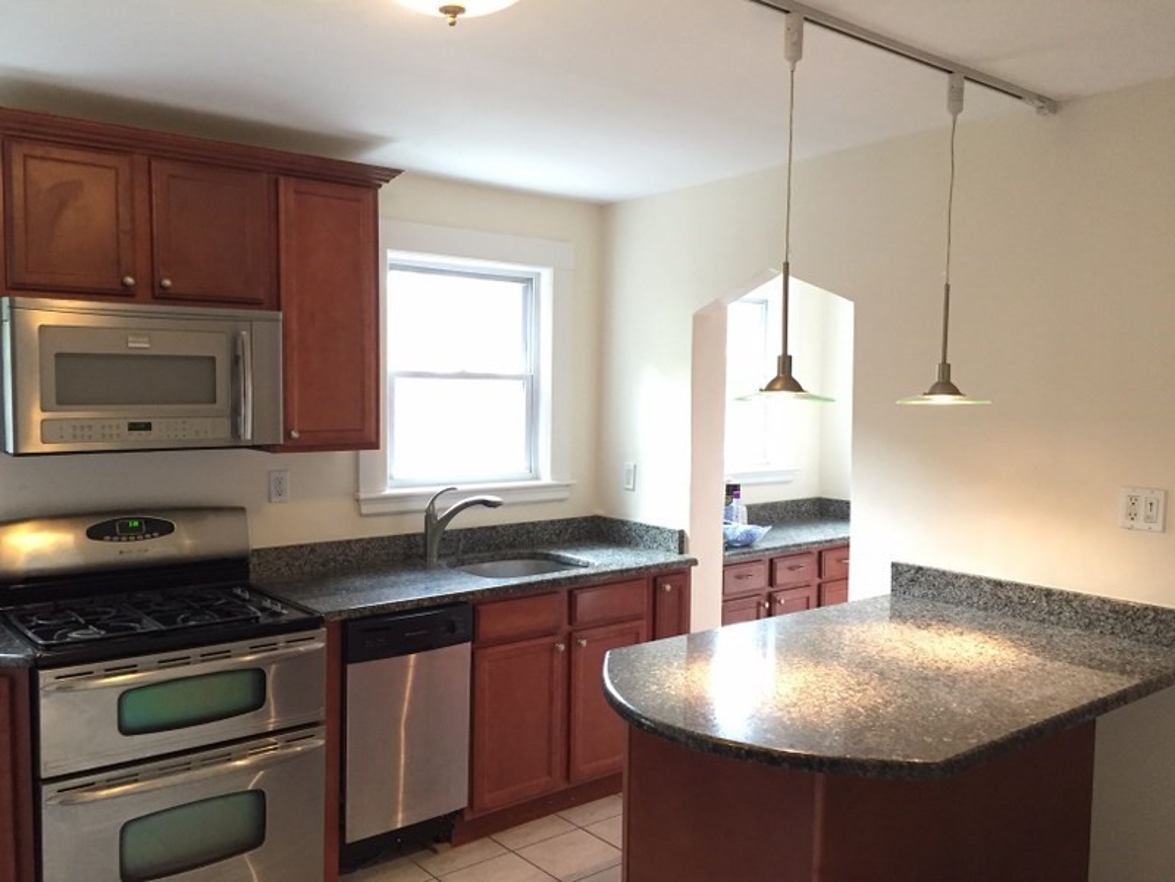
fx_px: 984
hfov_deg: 61.7
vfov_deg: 48.2
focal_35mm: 29
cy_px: 441
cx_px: 588
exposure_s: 1/30
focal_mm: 4.15
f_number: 2.2
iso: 200
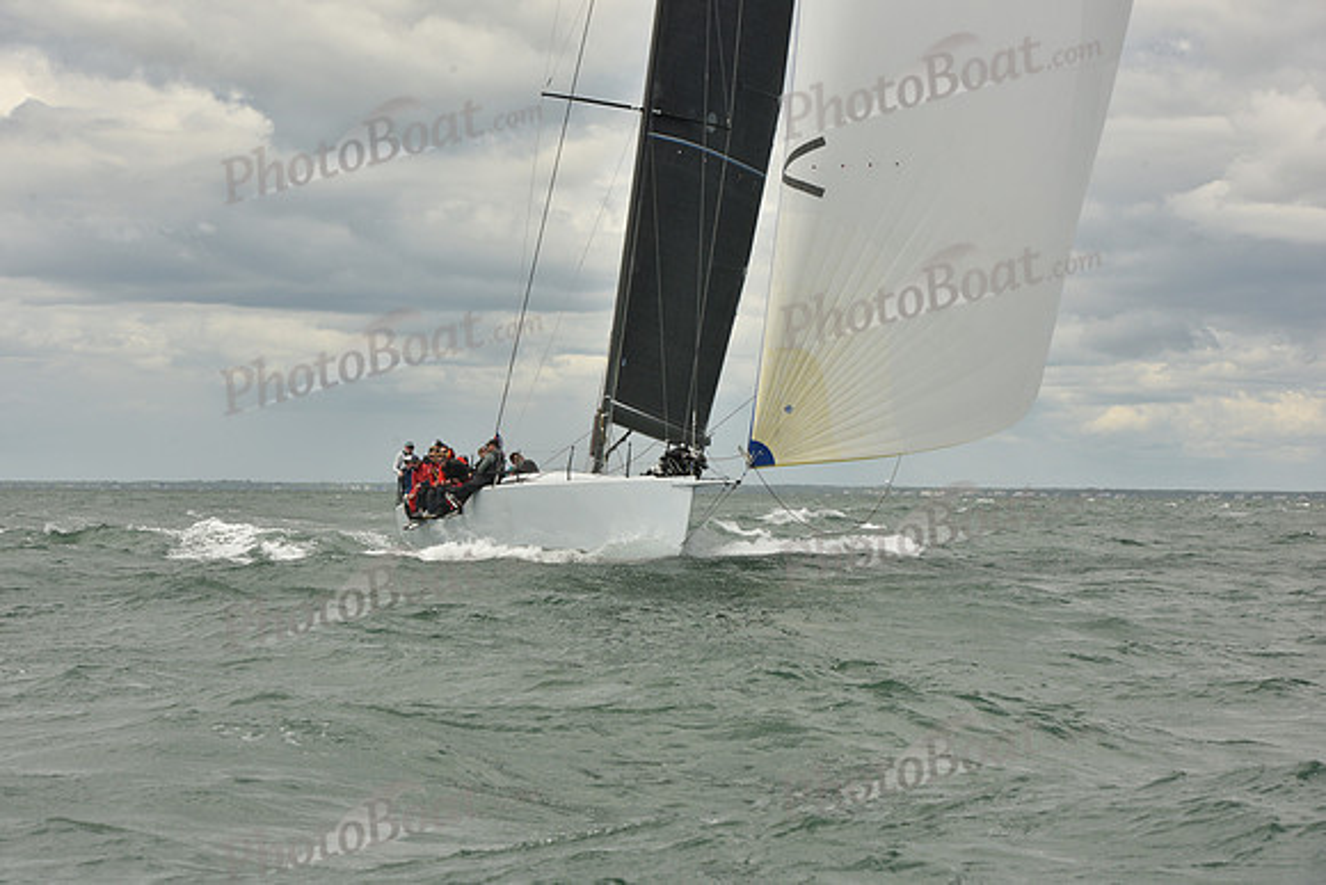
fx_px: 4495
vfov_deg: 11.2
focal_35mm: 122
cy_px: 442
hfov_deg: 16.8
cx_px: 663
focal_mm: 122
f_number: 11
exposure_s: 1/800
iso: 320
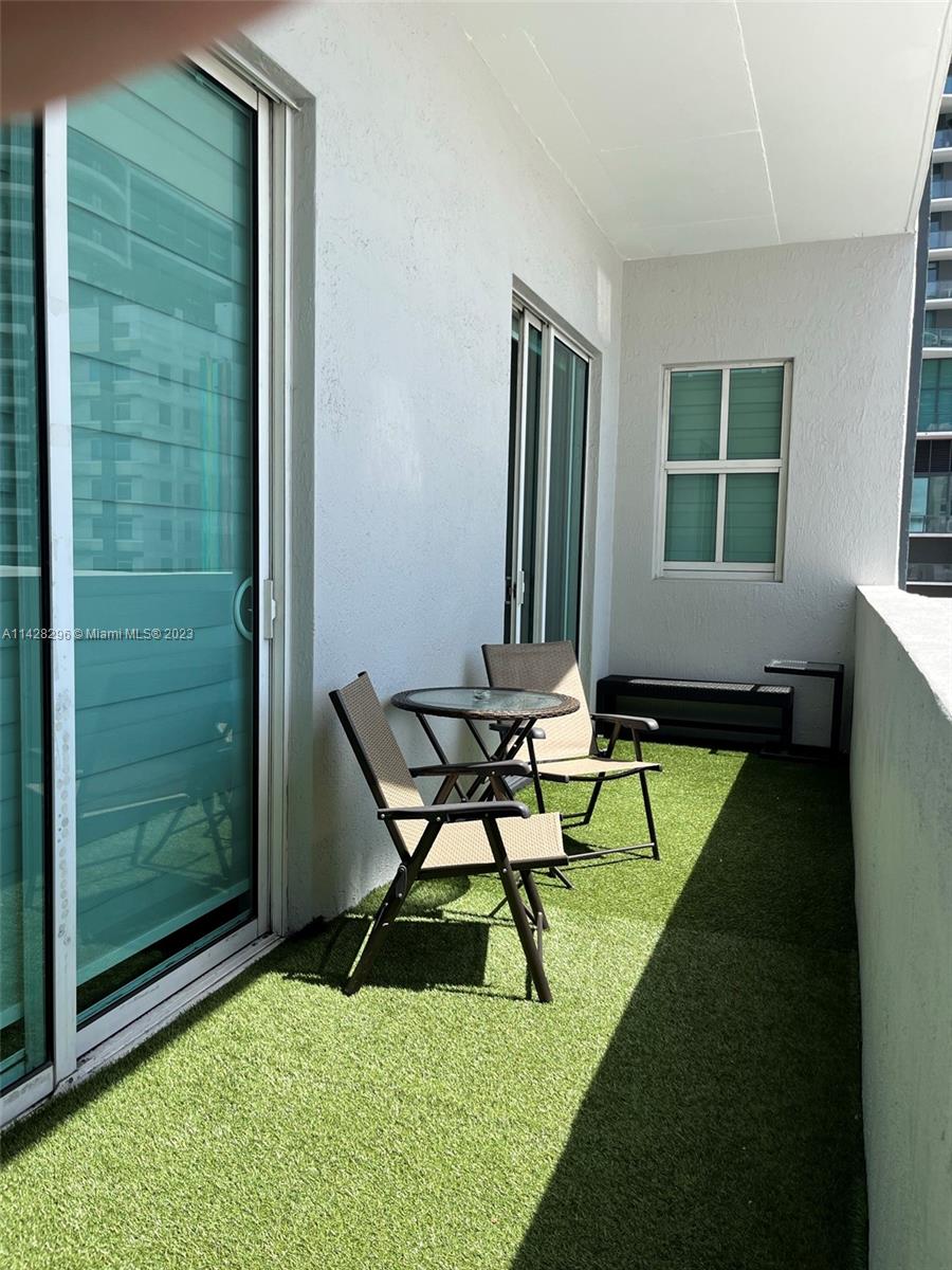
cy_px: 635
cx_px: 476
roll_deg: -1.7
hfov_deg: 53.1
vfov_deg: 67.3
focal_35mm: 26
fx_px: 953
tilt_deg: -3.4
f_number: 1.6
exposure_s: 1/1238
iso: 50
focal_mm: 5.1
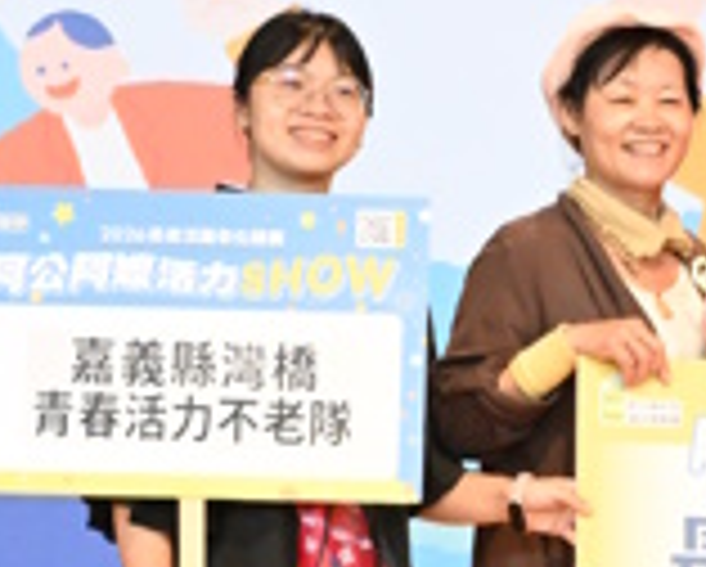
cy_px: -101
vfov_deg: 2.7
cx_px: 459
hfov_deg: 3.4
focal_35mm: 566
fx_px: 11849
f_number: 5.3
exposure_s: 1/250
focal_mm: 79
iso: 3200
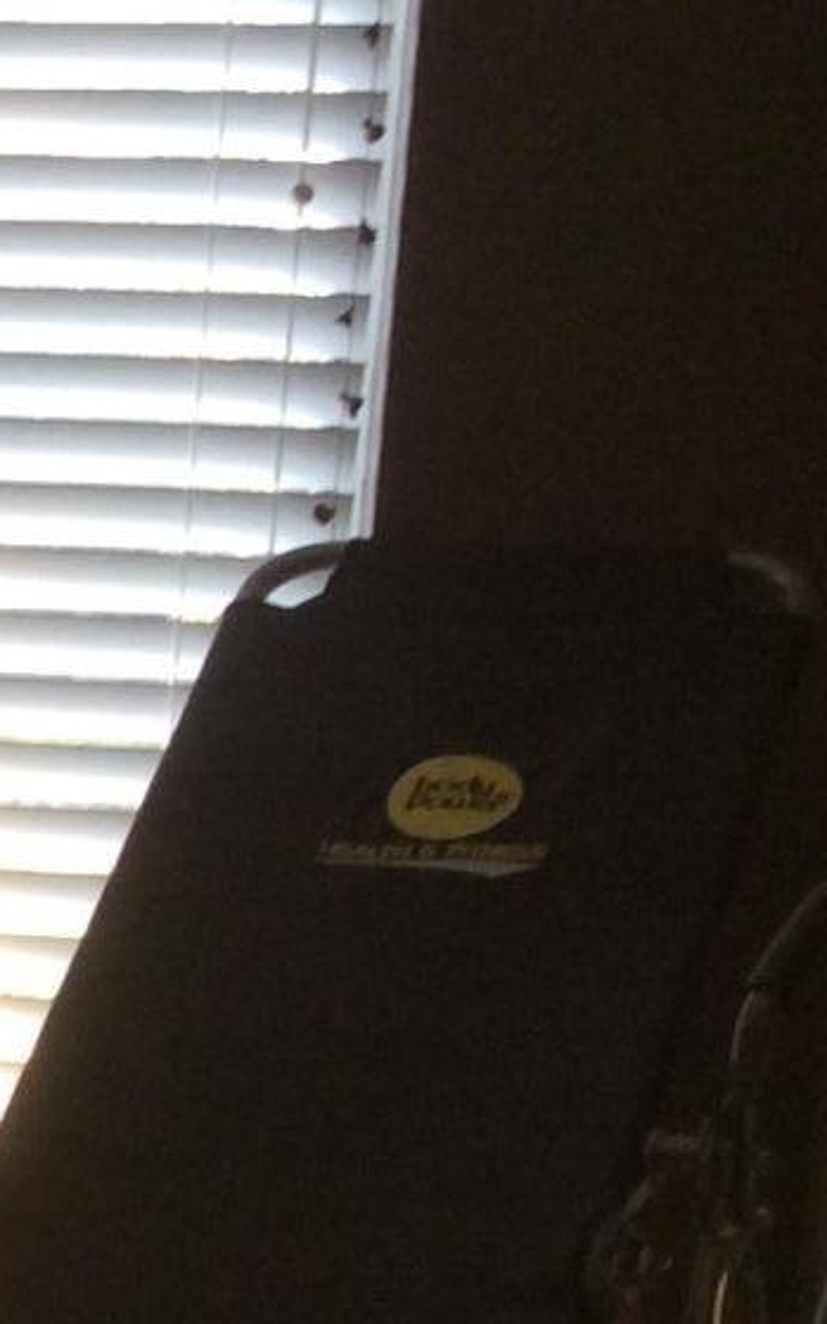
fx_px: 4511
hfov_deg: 9.4
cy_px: 1124
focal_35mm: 125
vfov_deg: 16.5
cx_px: -1107
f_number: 2.4
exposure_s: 1/30
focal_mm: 3.3
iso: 32
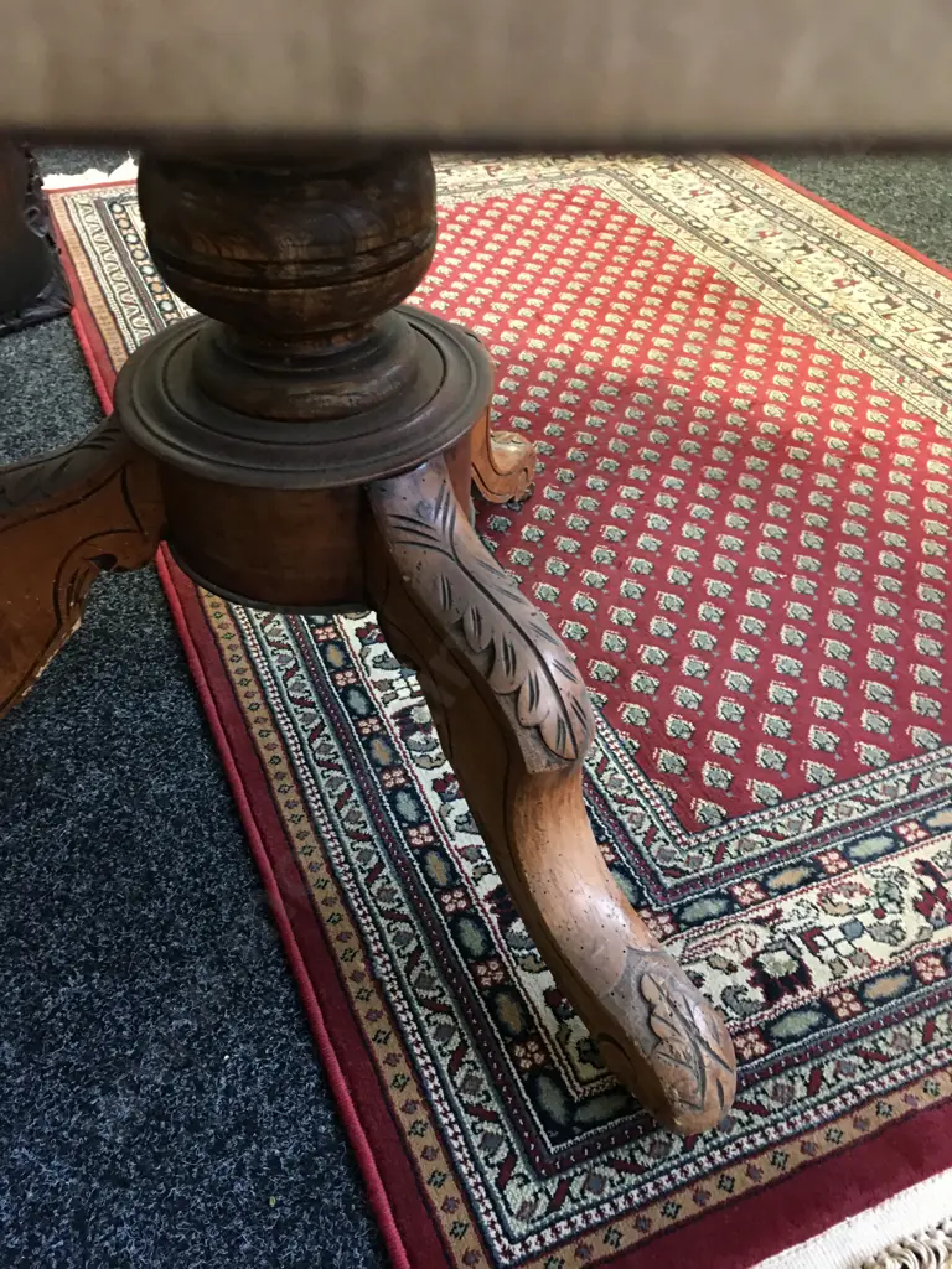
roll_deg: -1.2
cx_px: 476
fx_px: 1063
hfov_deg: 48.2
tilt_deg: -40.3
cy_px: 634
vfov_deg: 61.7
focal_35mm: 29
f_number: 2.2
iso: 100
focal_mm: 4.15
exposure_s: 1/8
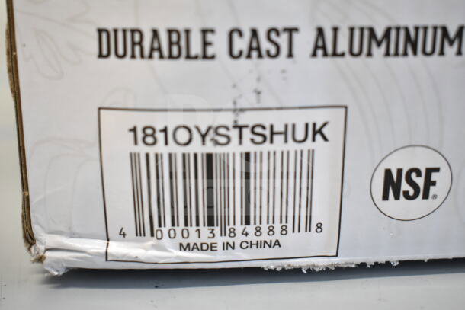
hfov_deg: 38.9
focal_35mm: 51
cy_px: 155
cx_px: 232
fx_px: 659
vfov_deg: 26.5
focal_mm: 34
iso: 1600
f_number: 4.5
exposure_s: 1/60
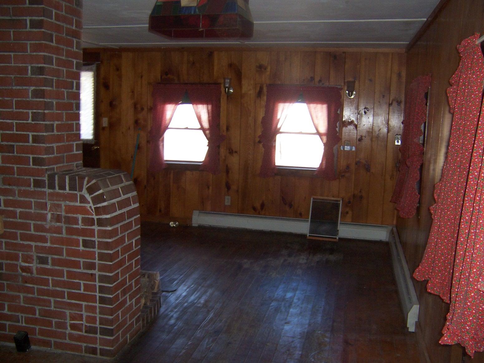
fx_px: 461
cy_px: 182
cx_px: 242
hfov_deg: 55.4
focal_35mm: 33
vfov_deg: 42.9
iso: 140
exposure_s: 1/60
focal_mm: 5.5
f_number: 2.8
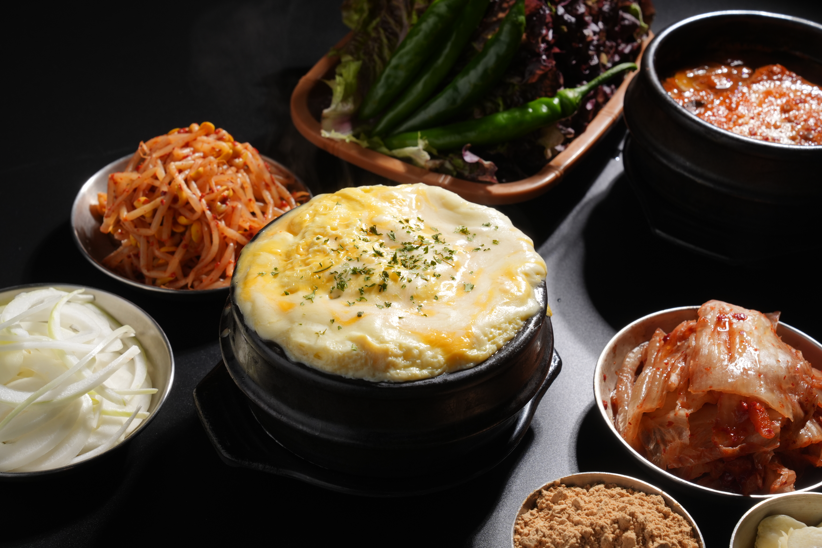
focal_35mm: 68
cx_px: 411
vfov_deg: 20.0
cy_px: 274
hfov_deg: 29.7
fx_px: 1553
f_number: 11
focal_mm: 68
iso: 500
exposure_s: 1/100
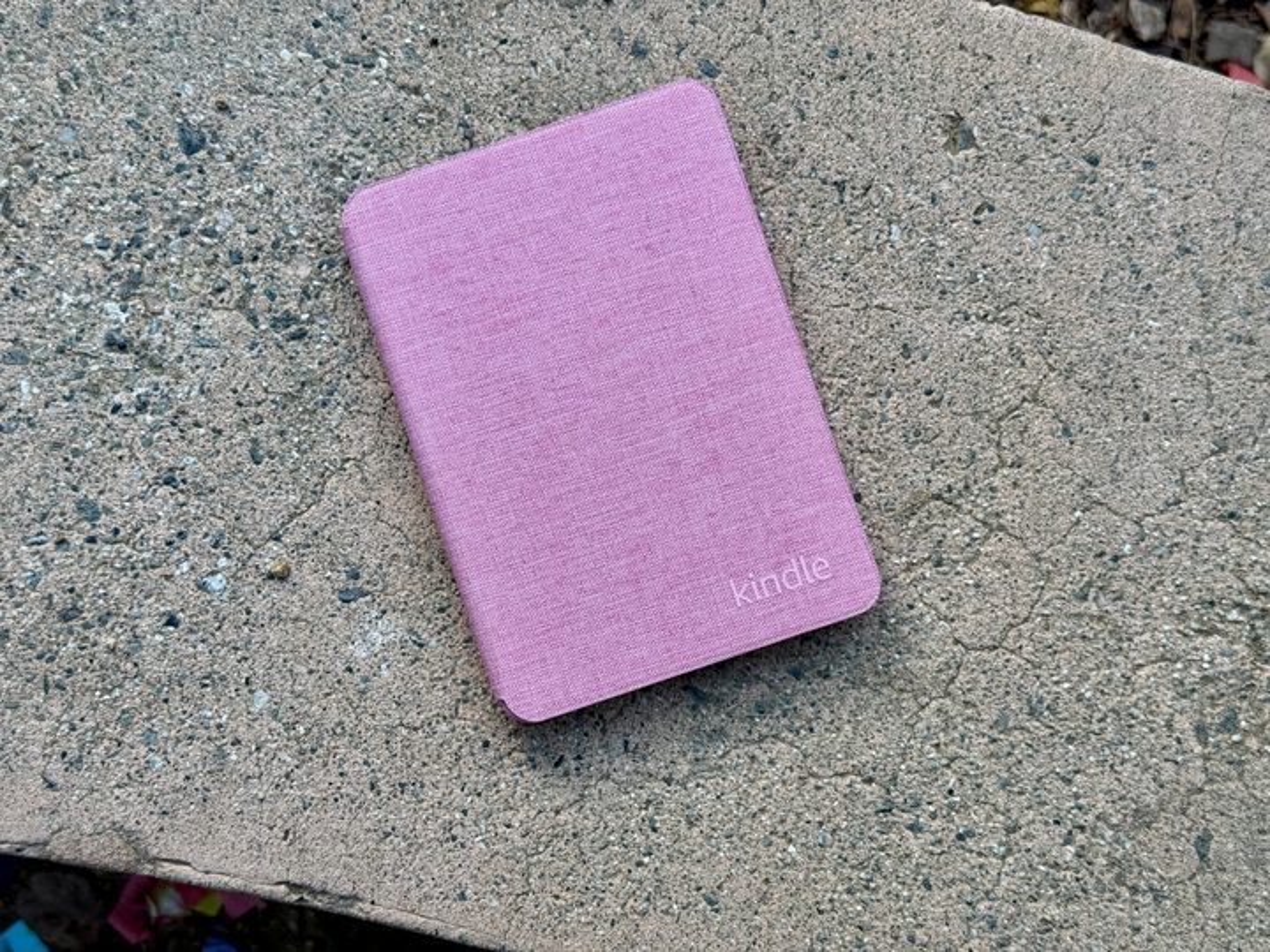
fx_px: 1761
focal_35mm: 48
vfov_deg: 30.3
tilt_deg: -87.9
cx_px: 635
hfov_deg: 39.7
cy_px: 476
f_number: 1.78
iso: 64
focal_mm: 6.76
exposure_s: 1/592
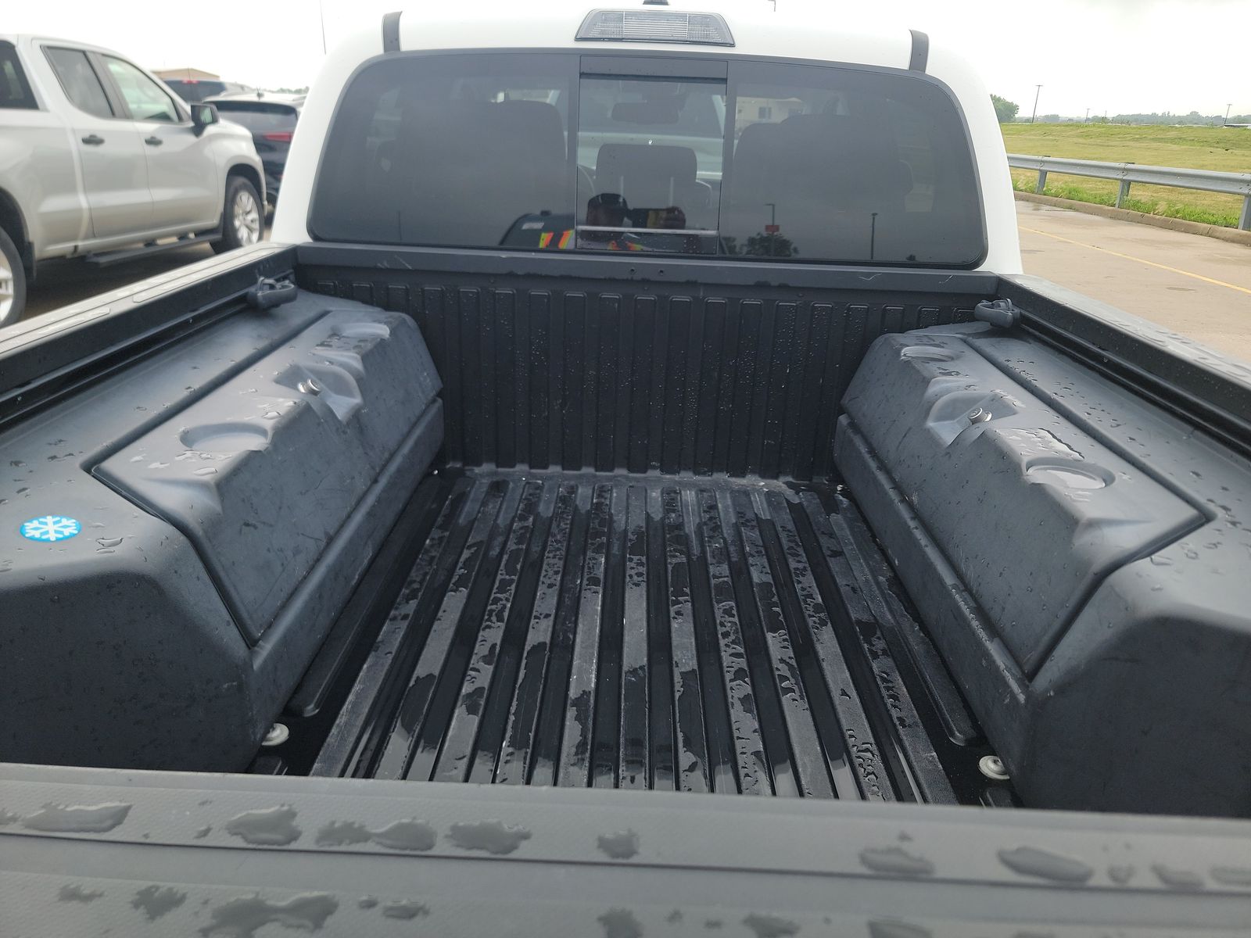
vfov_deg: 56.8
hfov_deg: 71.6
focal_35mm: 24
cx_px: 626
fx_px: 867
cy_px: 469
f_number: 1.8
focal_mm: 6.7
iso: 50
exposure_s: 1/237
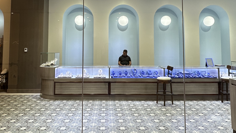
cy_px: 36
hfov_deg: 62.5
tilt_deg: +4.1
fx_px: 194
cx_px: 108
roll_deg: +0.0
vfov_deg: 37.0
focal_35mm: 31
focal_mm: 2.22
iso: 64
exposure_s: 1/120
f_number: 2.2
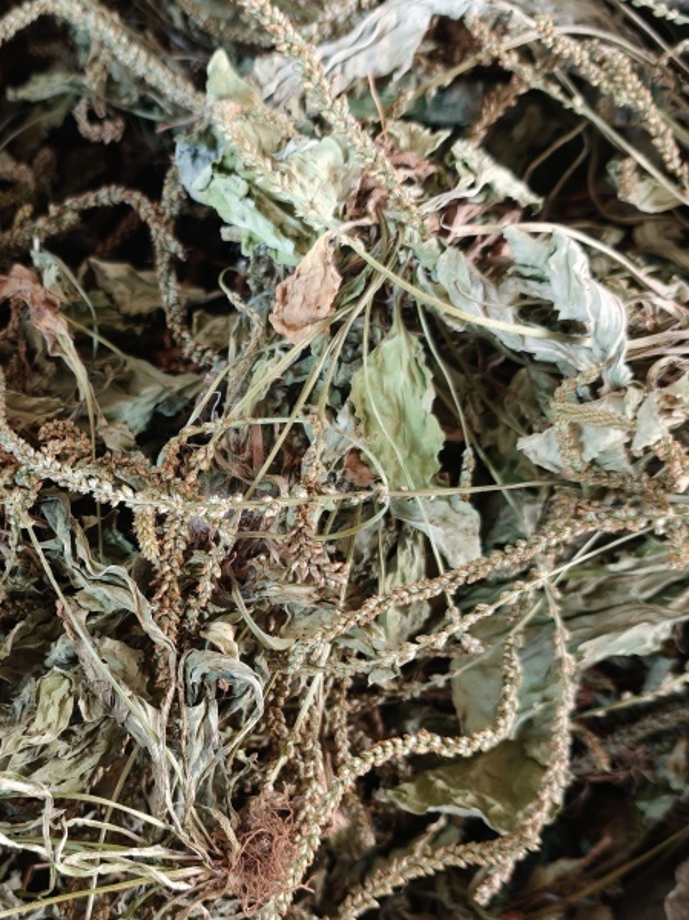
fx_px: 1088
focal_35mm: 41
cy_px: 566
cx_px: 114
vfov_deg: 45.5
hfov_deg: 33.8
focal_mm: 6.75
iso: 1600
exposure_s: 1/50
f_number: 1.5
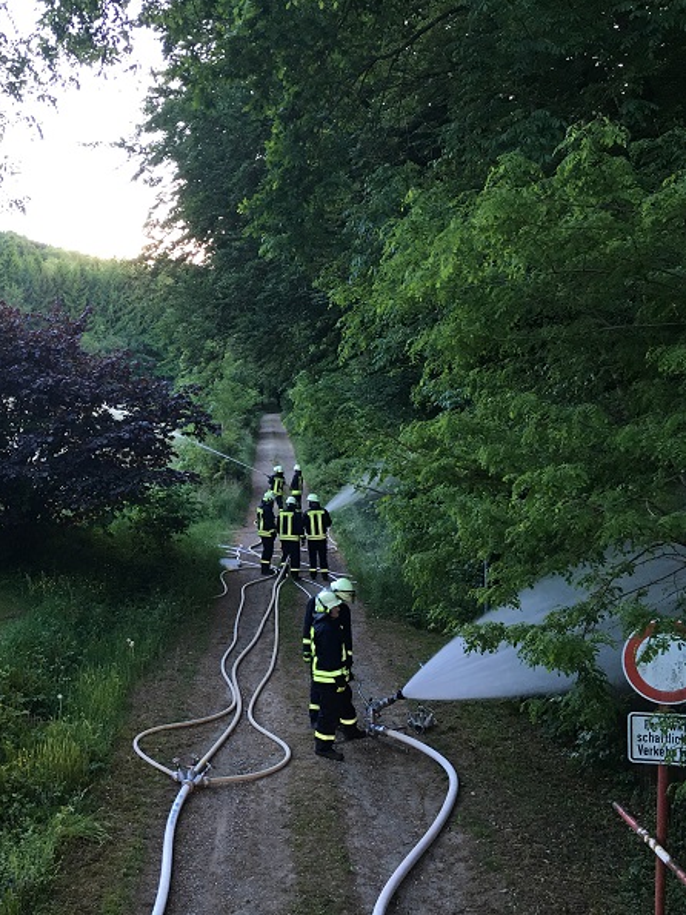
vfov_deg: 47.9
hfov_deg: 35.1
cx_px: 92
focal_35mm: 39
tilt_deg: +4.8
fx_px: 1031
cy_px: 455
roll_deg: -1.8
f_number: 2.2
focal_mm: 4.15
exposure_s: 1/33
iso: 32
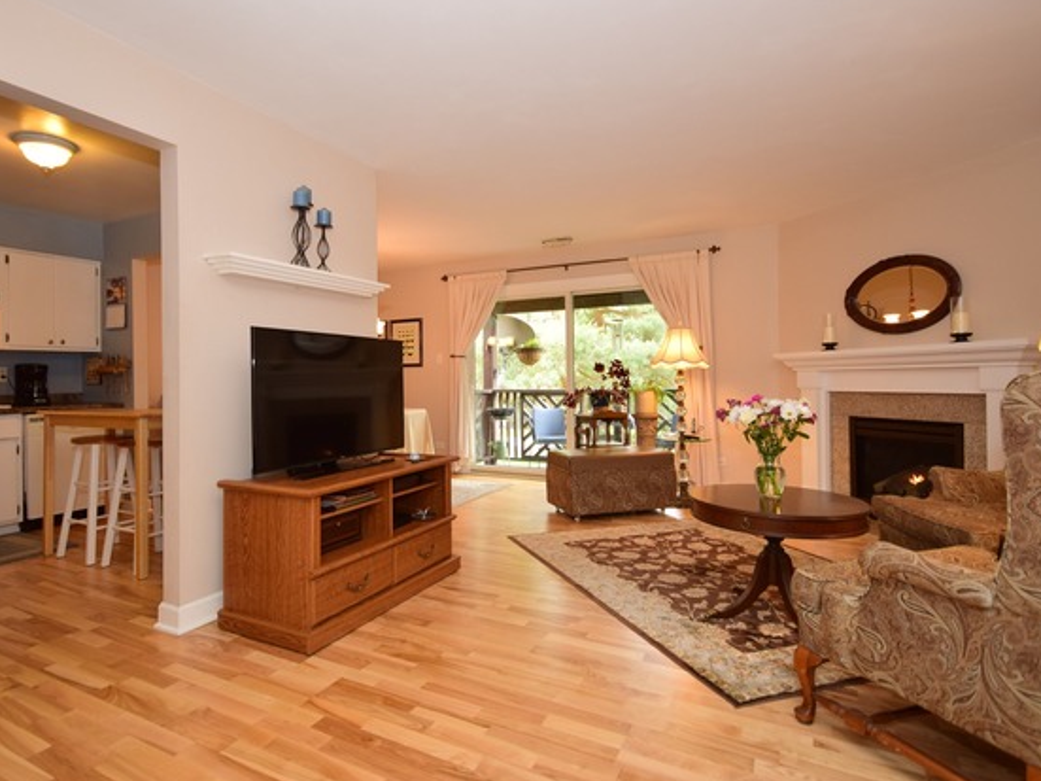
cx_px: 480
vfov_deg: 67.9
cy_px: 383
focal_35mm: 19
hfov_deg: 83.7
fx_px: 580
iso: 500
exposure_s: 1/60
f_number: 6.3
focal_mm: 11.5
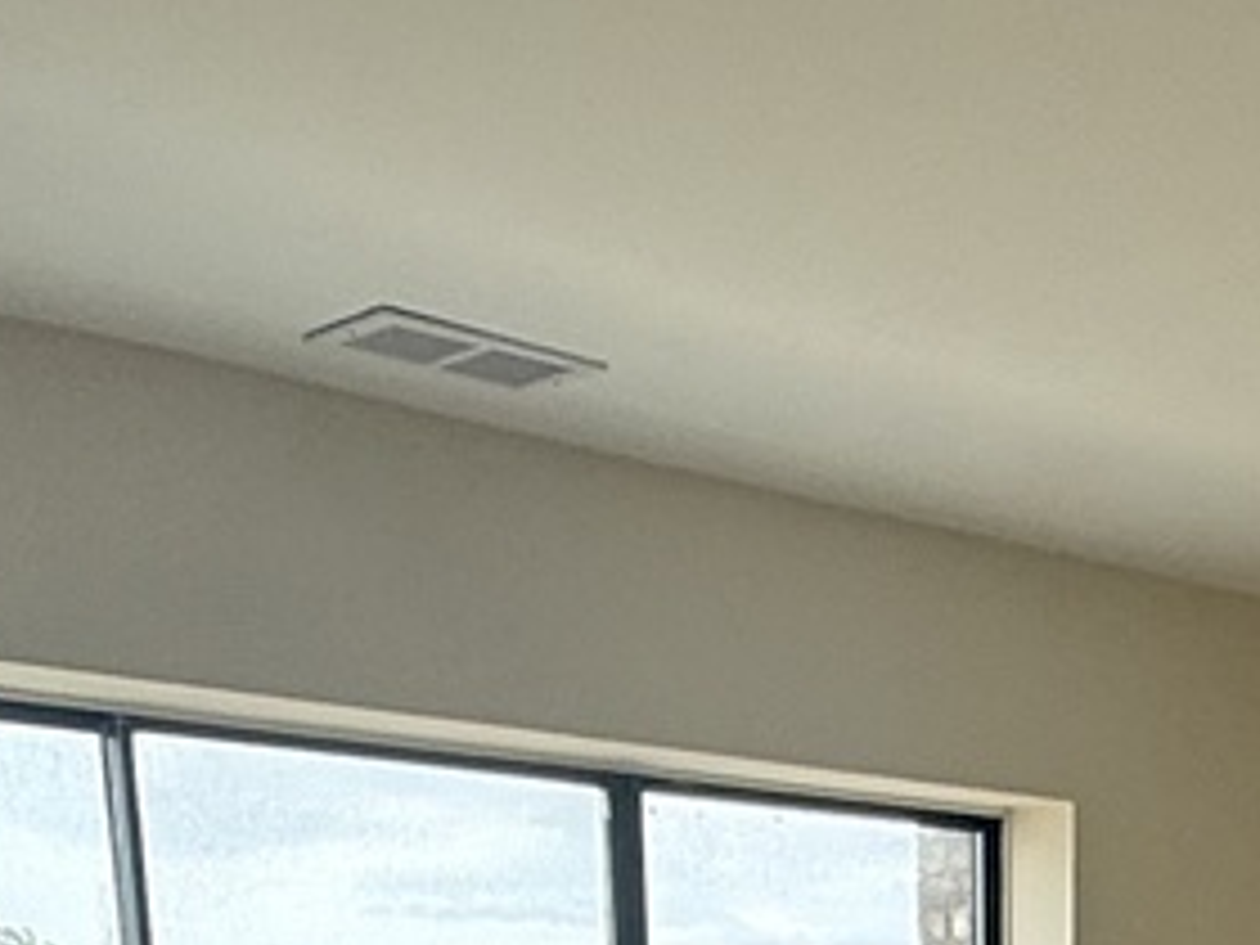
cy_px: 1886
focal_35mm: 72
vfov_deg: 16.0
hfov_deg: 26.3
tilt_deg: -12.8
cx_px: 1084
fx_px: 2621
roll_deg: -1.7
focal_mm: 2.22
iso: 50
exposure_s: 1/370
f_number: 2.2
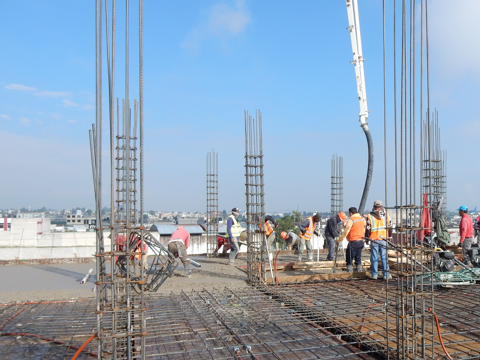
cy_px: 194
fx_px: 499
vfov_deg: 39.6
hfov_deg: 50.3
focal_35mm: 36
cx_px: 326
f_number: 3.7
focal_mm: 4.5
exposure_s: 1/1000
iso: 125
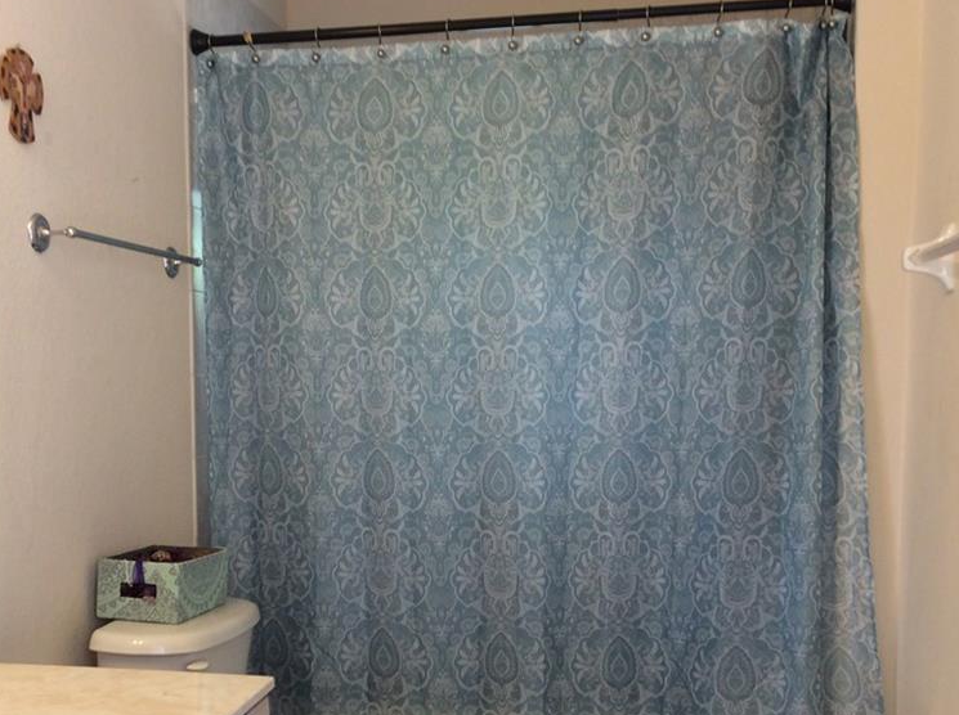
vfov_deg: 32.5
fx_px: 1217
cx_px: 403
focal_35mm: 44
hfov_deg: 42.9
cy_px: 471
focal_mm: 3.3
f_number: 2.4
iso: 40
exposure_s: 1/24
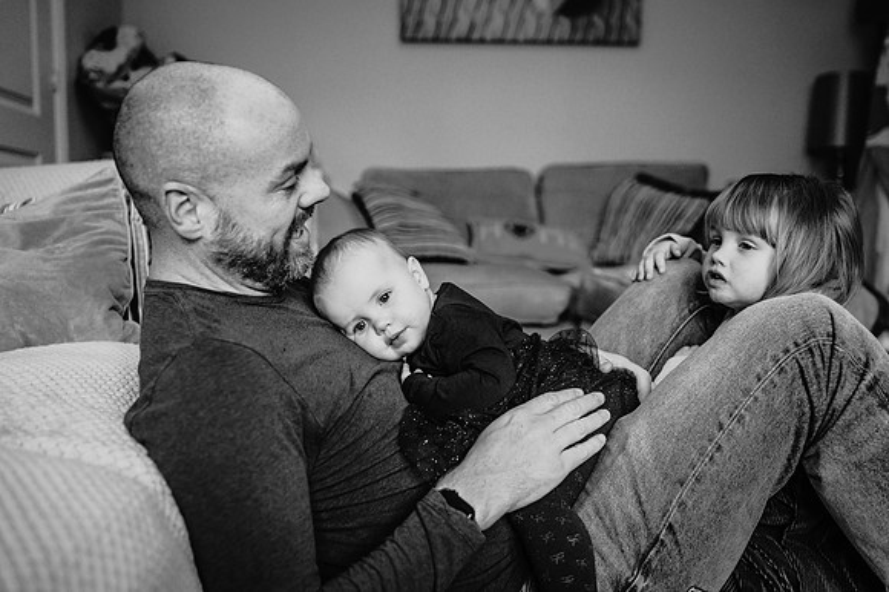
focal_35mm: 35
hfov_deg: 54.5
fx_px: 864
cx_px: 444
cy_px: 296
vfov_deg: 37.8
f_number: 2.5
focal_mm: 35
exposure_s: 1/160
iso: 640
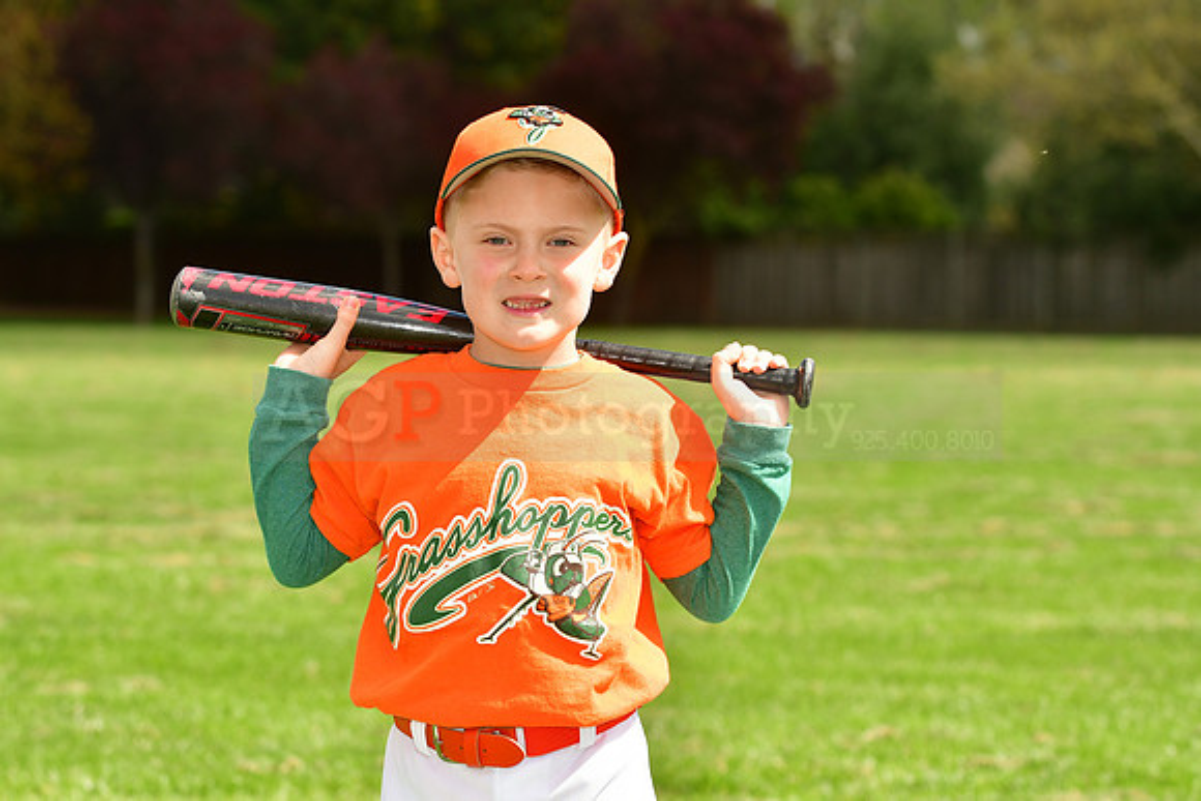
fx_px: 5105
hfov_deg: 13.4
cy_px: 400
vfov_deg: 9.0
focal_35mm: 153
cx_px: 600
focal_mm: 102
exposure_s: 1/640
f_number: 5
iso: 200
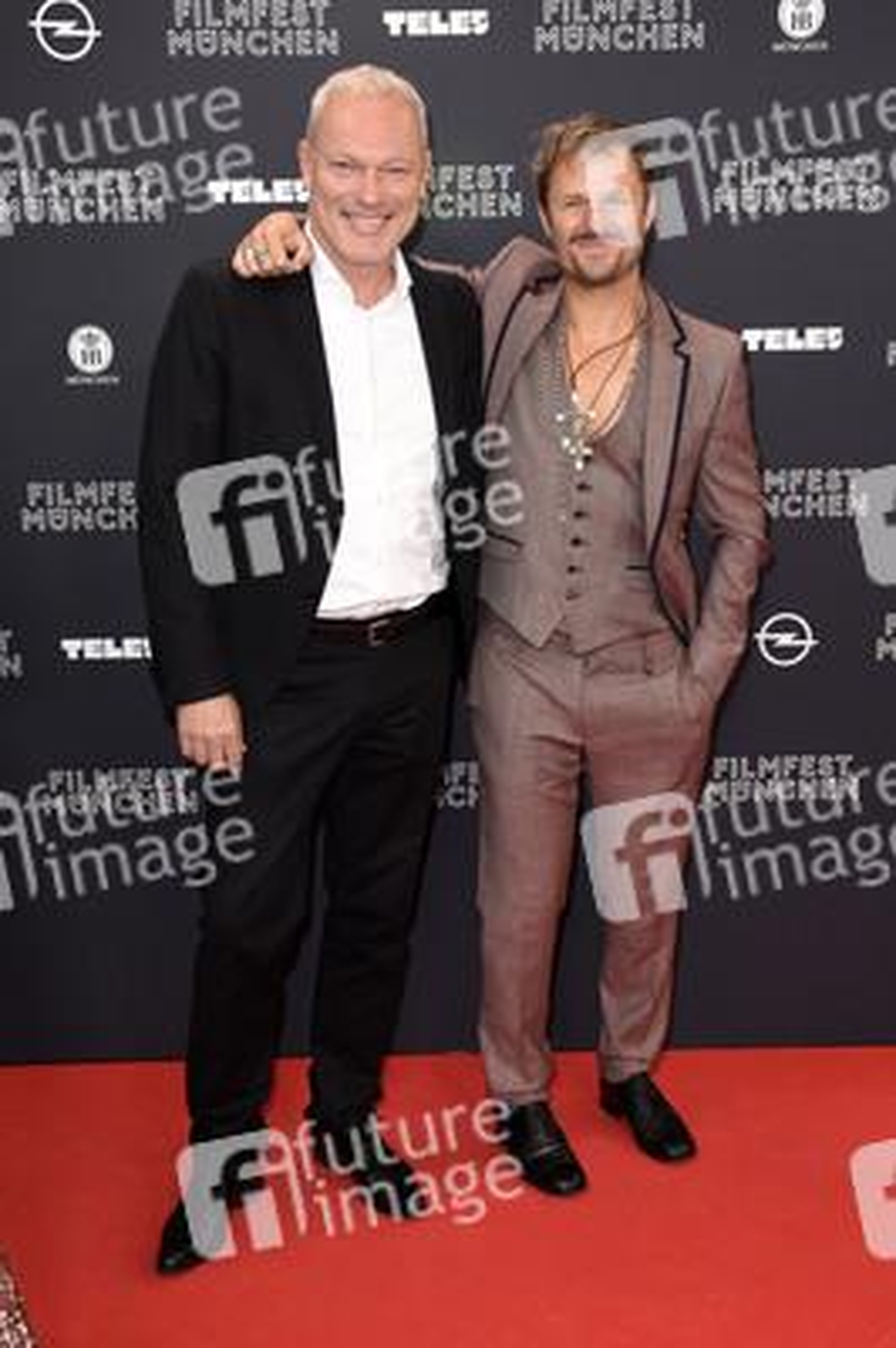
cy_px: 674
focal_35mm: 40
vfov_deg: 48.0
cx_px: 448
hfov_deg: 33.0
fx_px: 1515
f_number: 6.3
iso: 640
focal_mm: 27
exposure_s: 1/125
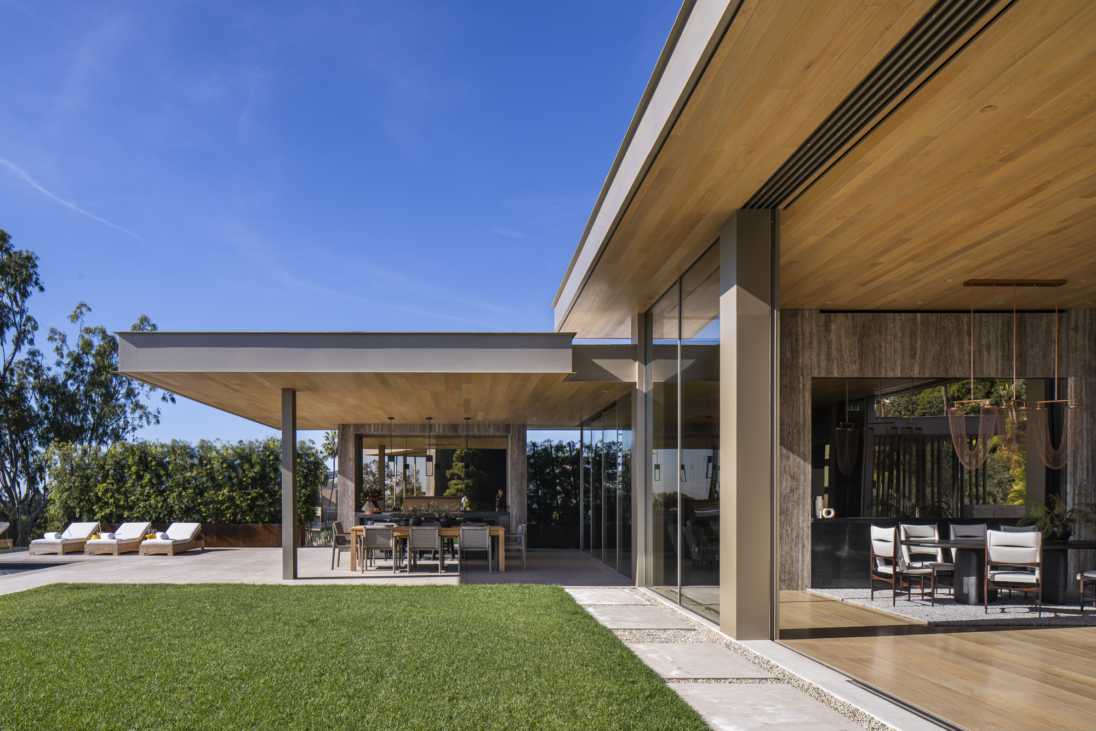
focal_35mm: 24
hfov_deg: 73.7
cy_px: 366
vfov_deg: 53.1
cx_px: 548
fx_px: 731
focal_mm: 24
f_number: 13
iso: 125
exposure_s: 1/200
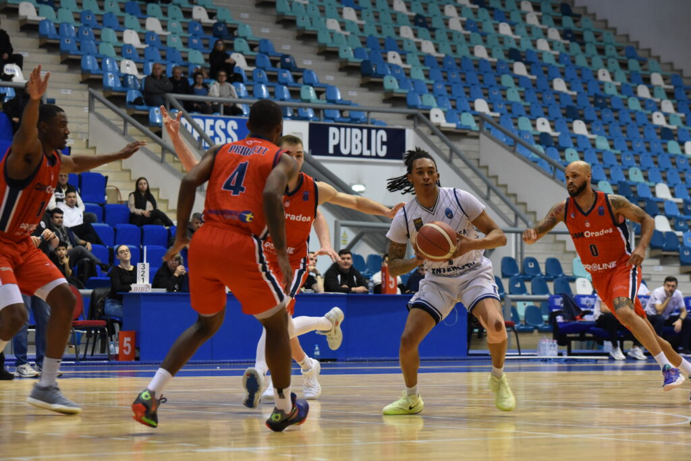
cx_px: 346
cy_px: 230
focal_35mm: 122
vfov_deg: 11.3
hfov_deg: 16.8
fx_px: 2343
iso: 6400
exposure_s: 1/400
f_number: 6.3
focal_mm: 122
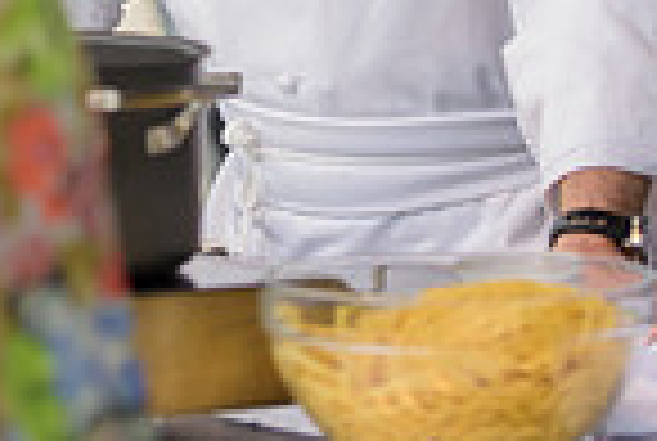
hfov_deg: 5.1
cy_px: -317
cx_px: -212
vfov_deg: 3.4
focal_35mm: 404
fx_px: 7388
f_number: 3.2
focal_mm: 102
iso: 250
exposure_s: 1/1000
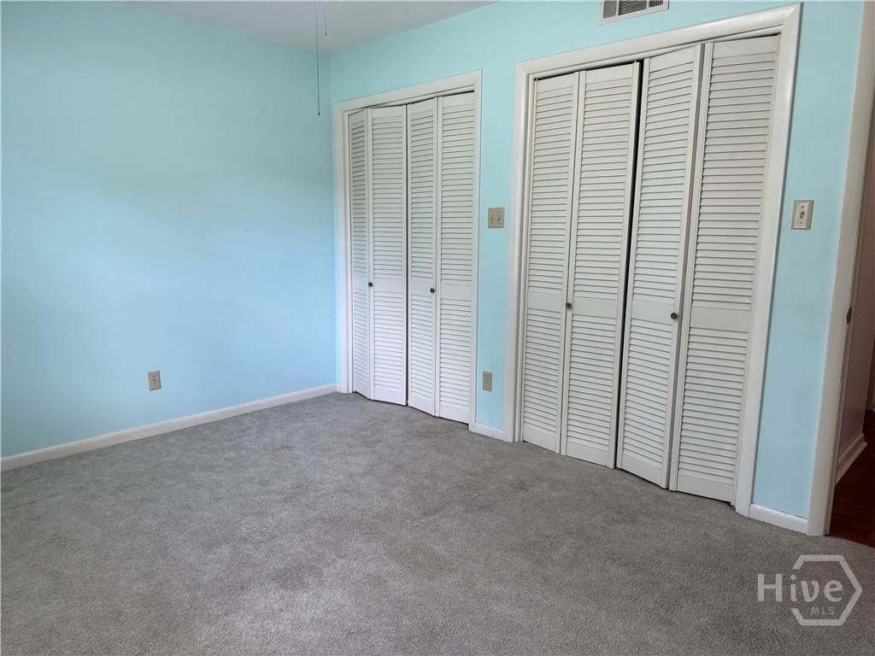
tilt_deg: -8.9
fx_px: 607
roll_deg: -1.1
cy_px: 328
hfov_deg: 71.6
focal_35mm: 24
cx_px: 438
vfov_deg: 56.8
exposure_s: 1/120
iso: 200
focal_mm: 6.76
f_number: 1.78
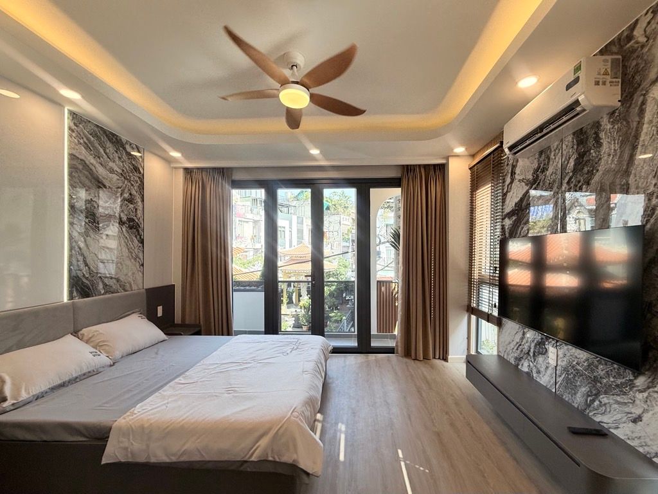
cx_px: 329
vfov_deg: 85.7
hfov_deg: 102.1
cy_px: 247
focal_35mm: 14
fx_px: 266
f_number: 2.2
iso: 64
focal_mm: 2.22
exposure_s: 1/254
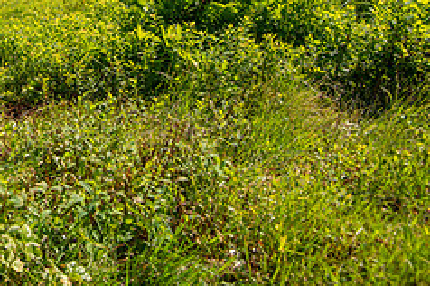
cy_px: -40
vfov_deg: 30.1
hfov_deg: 40.2
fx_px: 465
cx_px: -43
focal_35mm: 39
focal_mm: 16
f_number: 5
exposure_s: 1/500
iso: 100
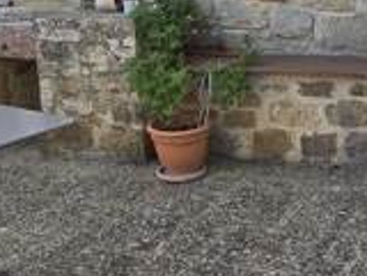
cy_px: 83
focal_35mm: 65
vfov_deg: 22.5
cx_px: 282
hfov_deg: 29.3
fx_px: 689
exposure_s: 1/407
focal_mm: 2.2
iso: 50
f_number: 2.2
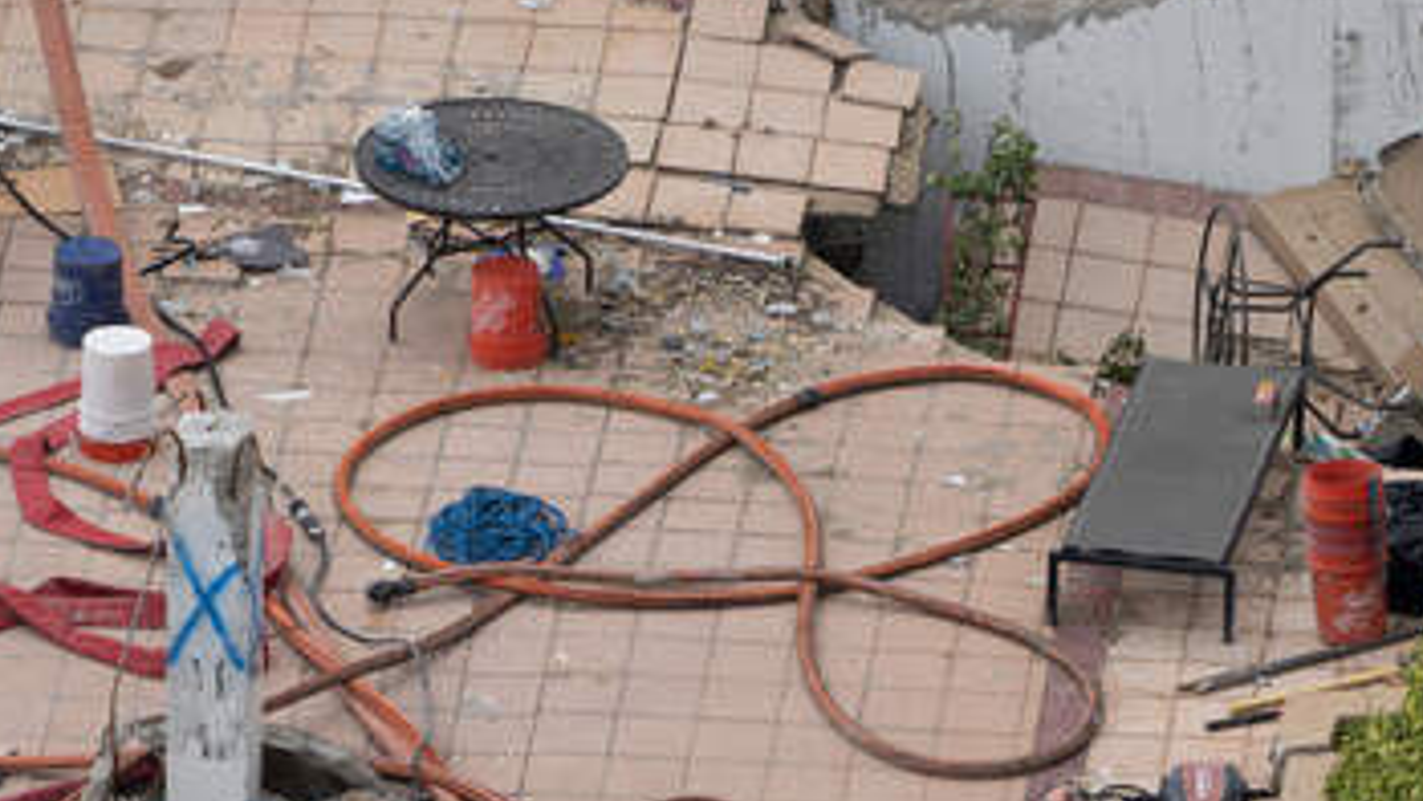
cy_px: 366
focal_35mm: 862
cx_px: 829
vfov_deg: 1.4
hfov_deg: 2.5
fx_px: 32530
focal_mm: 300
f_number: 6.3
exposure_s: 1/400
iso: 100
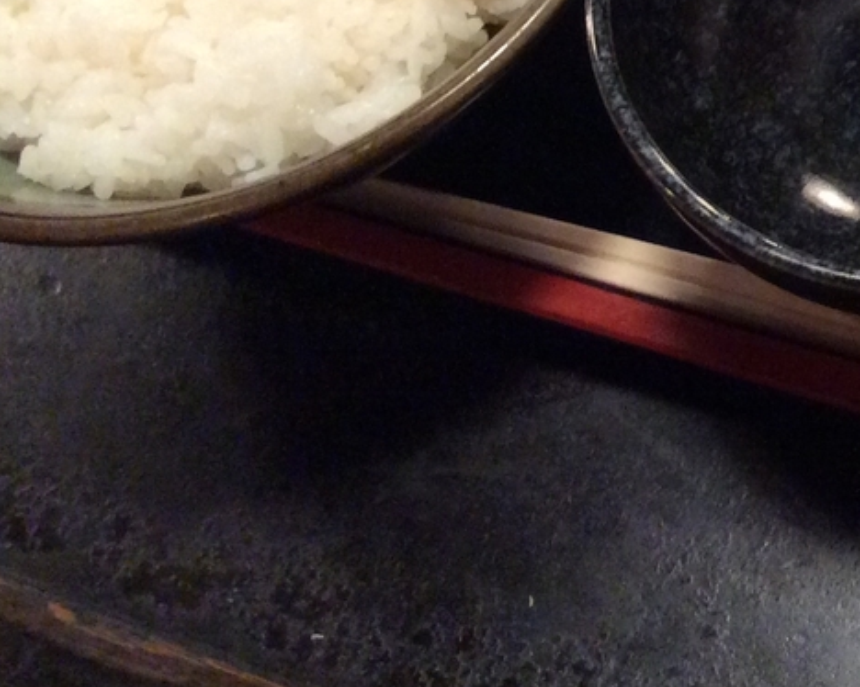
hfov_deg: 22.0
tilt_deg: -55.4
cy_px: -108
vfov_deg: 18.3
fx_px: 2035
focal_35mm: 80
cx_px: 1035
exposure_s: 1/24
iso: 250
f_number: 2.4
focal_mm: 3.3
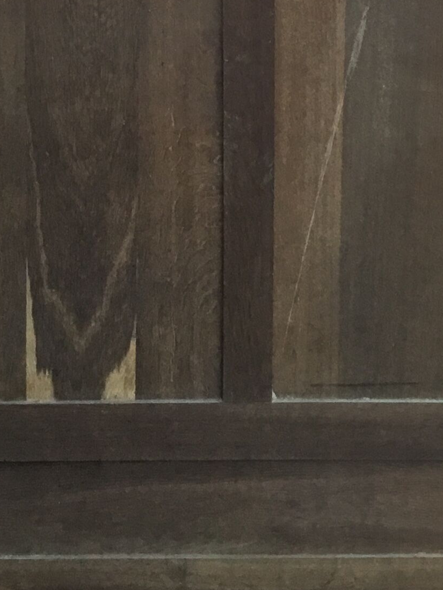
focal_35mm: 92
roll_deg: +1.3
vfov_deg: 20.2
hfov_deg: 16.1
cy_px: -75
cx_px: 265
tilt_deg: -13.6
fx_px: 1570
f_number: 2.4
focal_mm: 3.3
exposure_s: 1/33
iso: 50
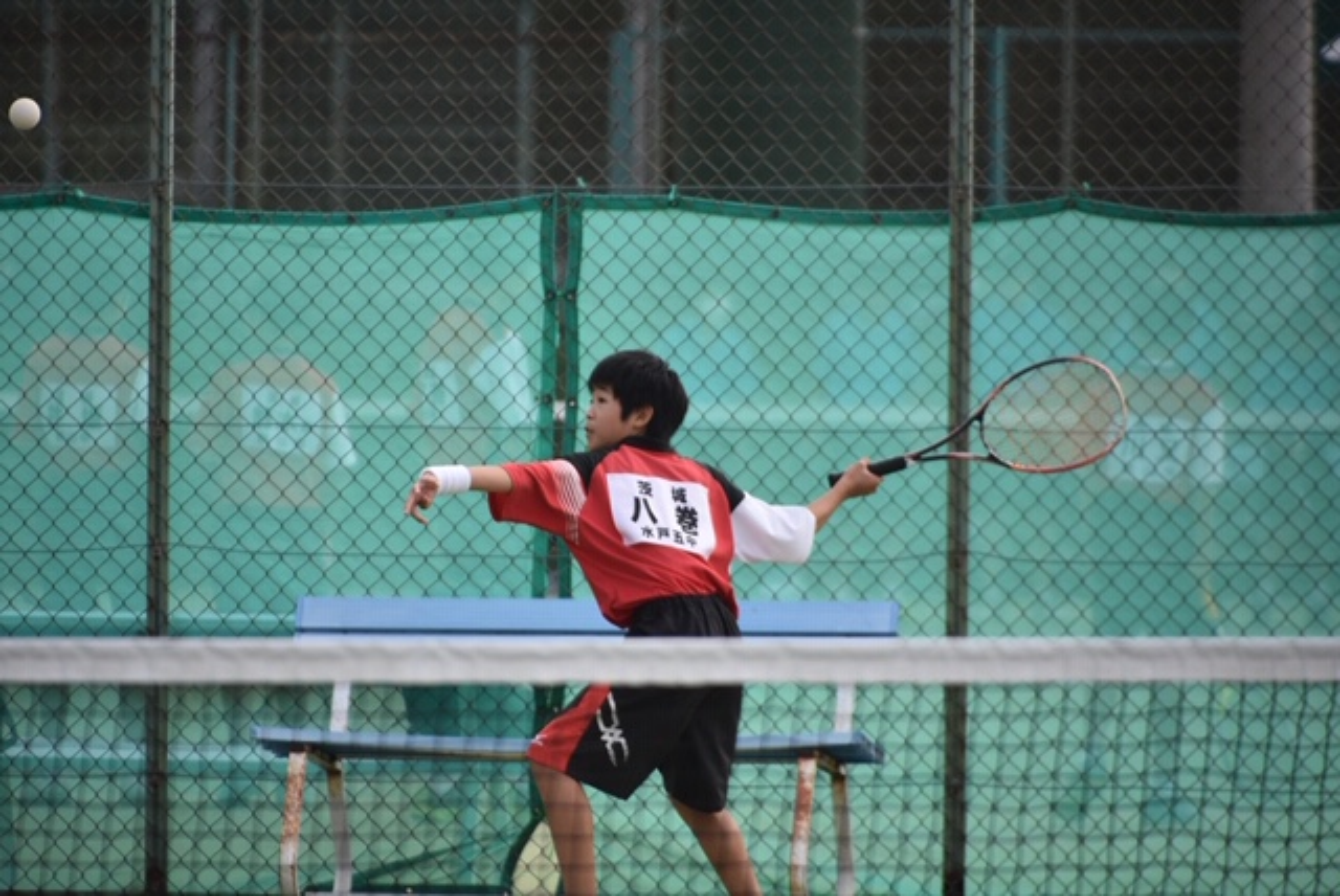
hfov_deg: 10.2
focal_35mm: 202
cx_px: 670
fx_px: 7544
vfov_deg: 6.8
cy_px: 448
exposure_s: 1/1000
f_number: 6
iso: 400
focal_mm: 135
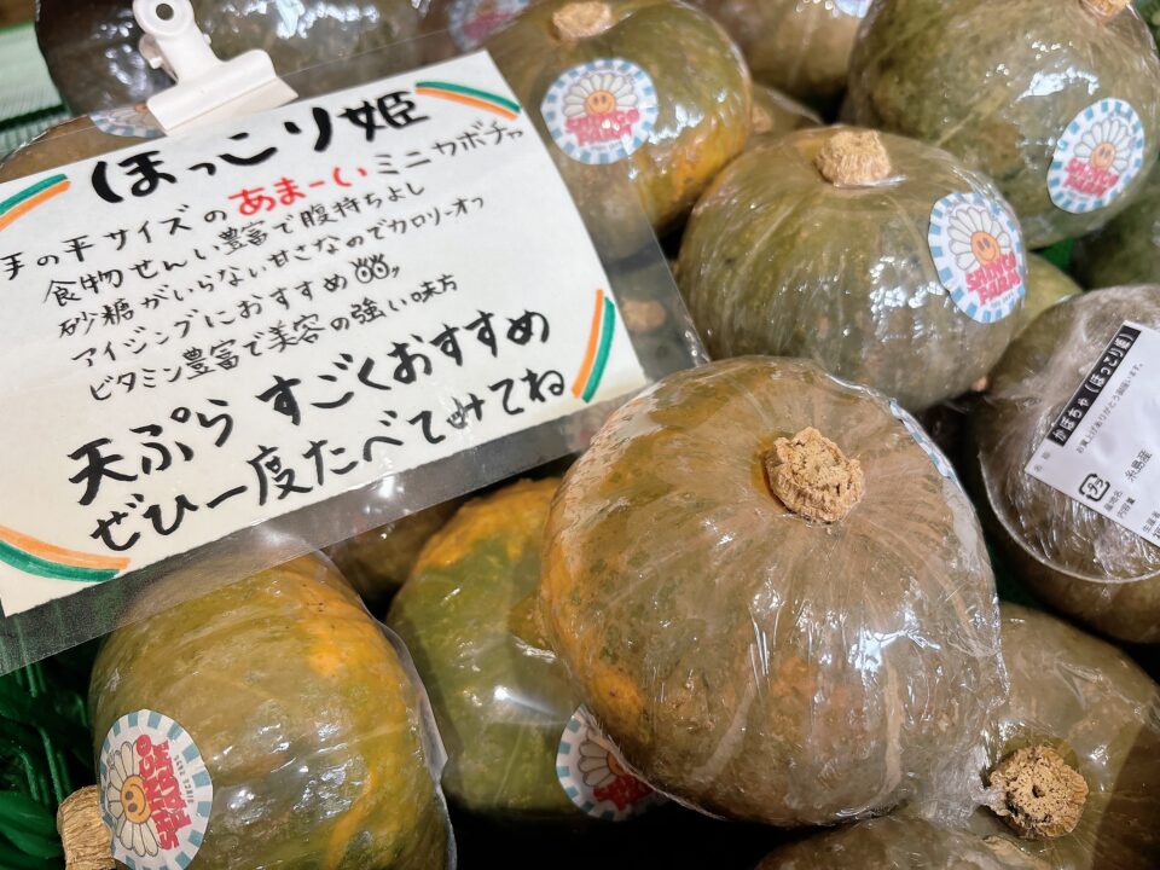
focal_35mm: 26
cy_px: 435
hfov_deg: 67.3
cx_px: 580
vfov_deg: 53.1
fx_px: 871
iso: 125
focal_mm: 5.96
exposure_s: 1/120
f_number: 1.6
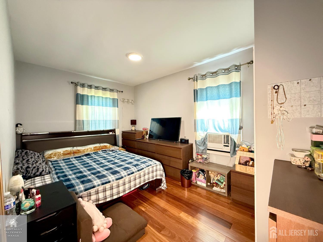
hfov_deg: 102.1
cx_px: 162
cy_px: 121
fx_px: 131
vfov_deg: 85.7
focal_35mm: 14
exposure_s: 1/60
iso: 640
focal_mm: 2.22
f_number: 2.2
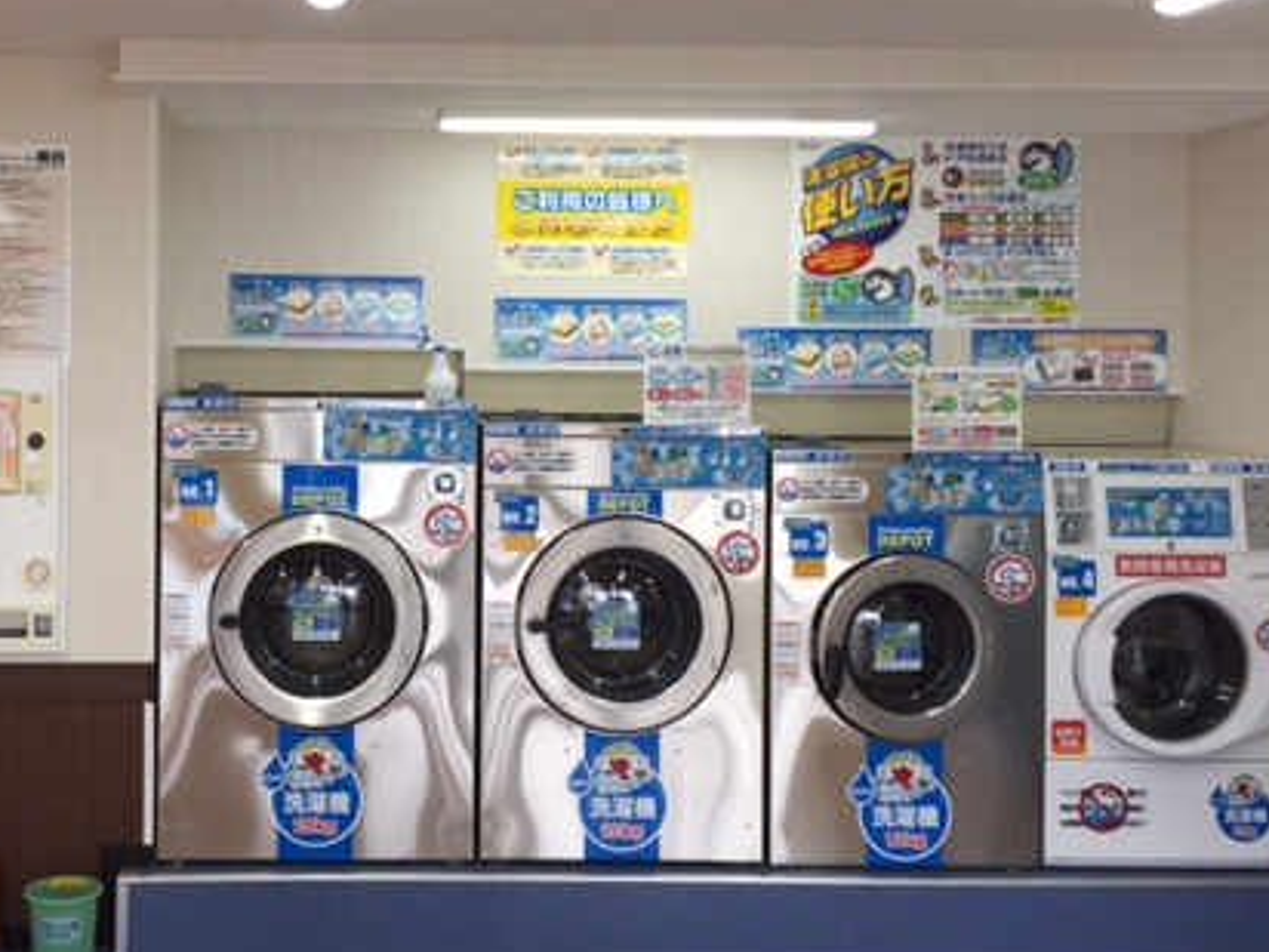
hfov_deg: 41.2
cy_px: 379
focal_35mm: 45
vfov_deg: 32.1
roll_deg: -0.5
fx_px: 1650
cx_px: 367
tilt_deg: -1.1
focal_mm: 4.15
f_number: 2.2
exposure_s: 1/60
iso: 40
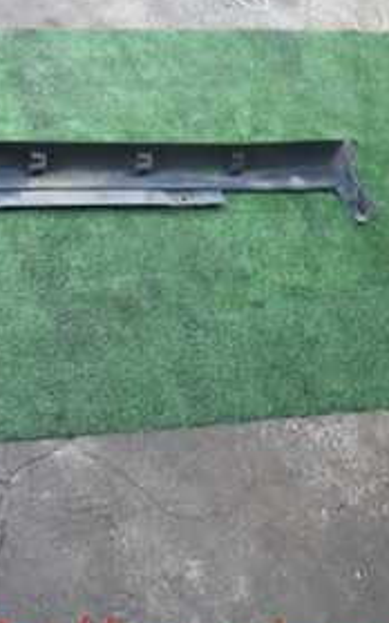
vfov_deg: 35.0
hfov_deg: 19.3
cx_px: -224
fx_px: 968
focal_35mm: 57
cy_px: 167
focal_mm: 4.5
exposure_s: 1/200
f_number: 2
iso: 100
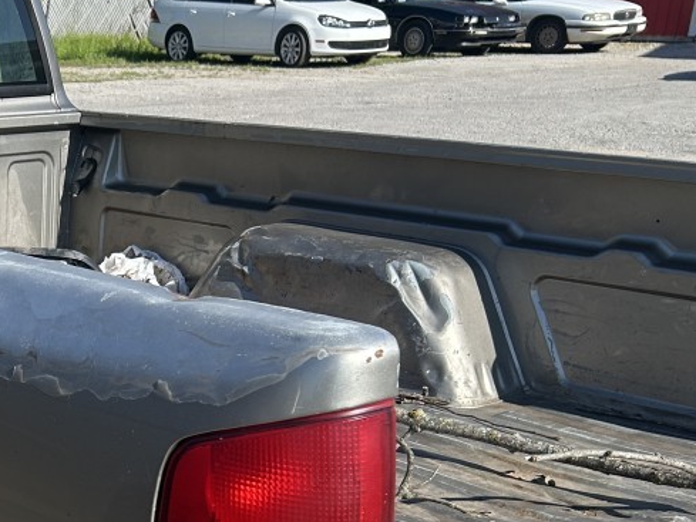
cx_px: -83
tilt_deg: -22.3
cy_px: 597
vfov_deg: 20.5
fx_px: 1368
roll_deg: -0.3
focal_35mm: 68
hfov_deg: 26.2
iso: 50
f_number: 1.5
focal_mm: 5.7
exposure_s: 1/2762
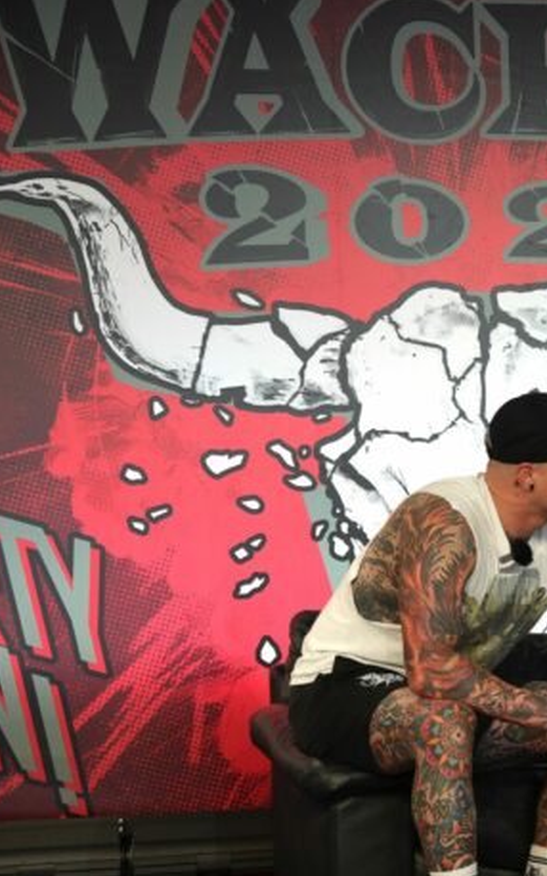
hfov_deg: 10.8
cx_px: 717
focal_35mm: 118
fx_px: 2816
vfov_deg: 17.7
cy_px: 482
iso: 320
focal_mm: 46
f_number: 4.5
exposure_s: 1/160
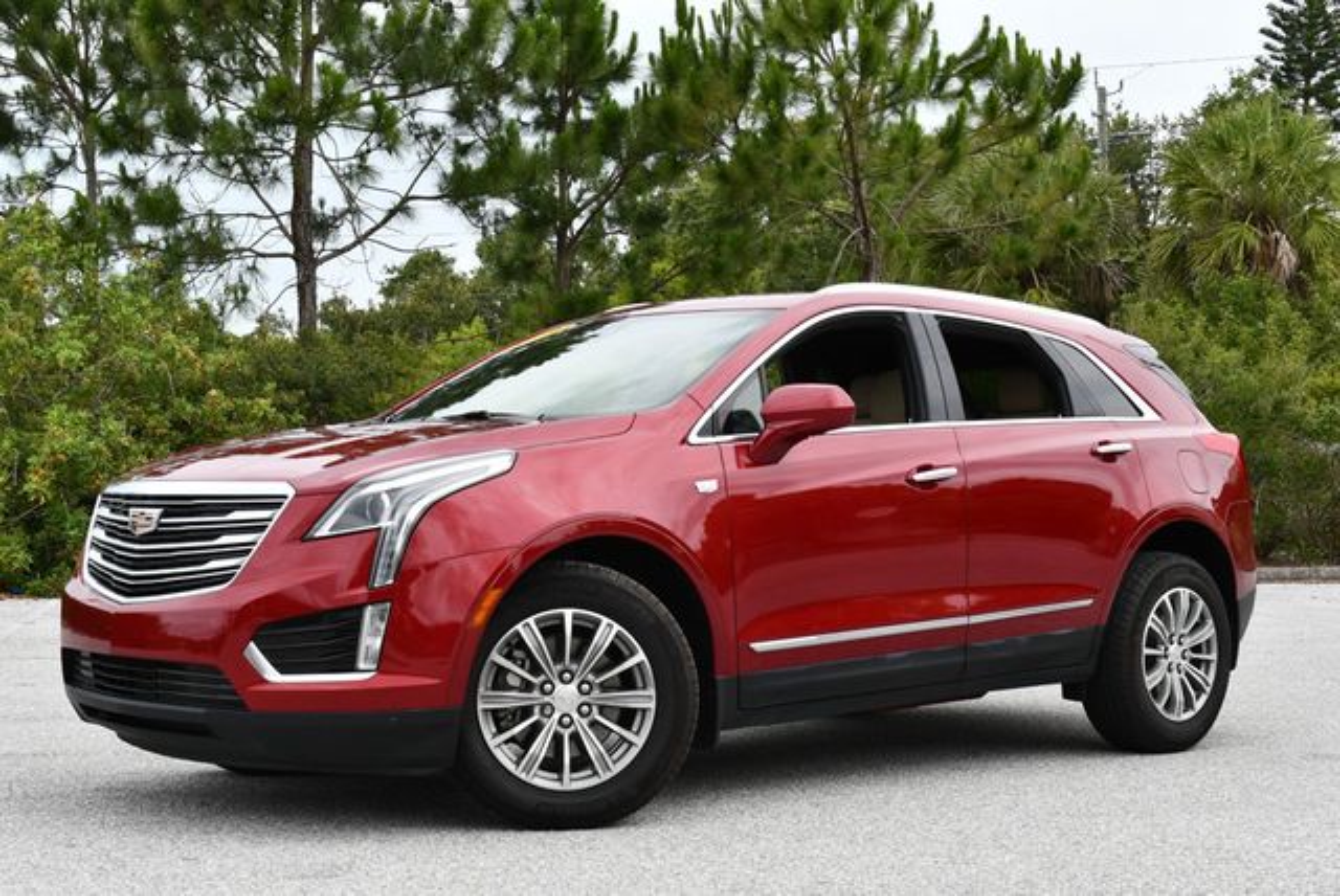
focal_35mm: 56
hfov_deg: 35.6
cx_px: 670
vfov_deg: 24.2
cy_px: 448
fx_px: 2086
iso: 180
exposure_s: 1/250
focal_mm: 28
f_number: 8
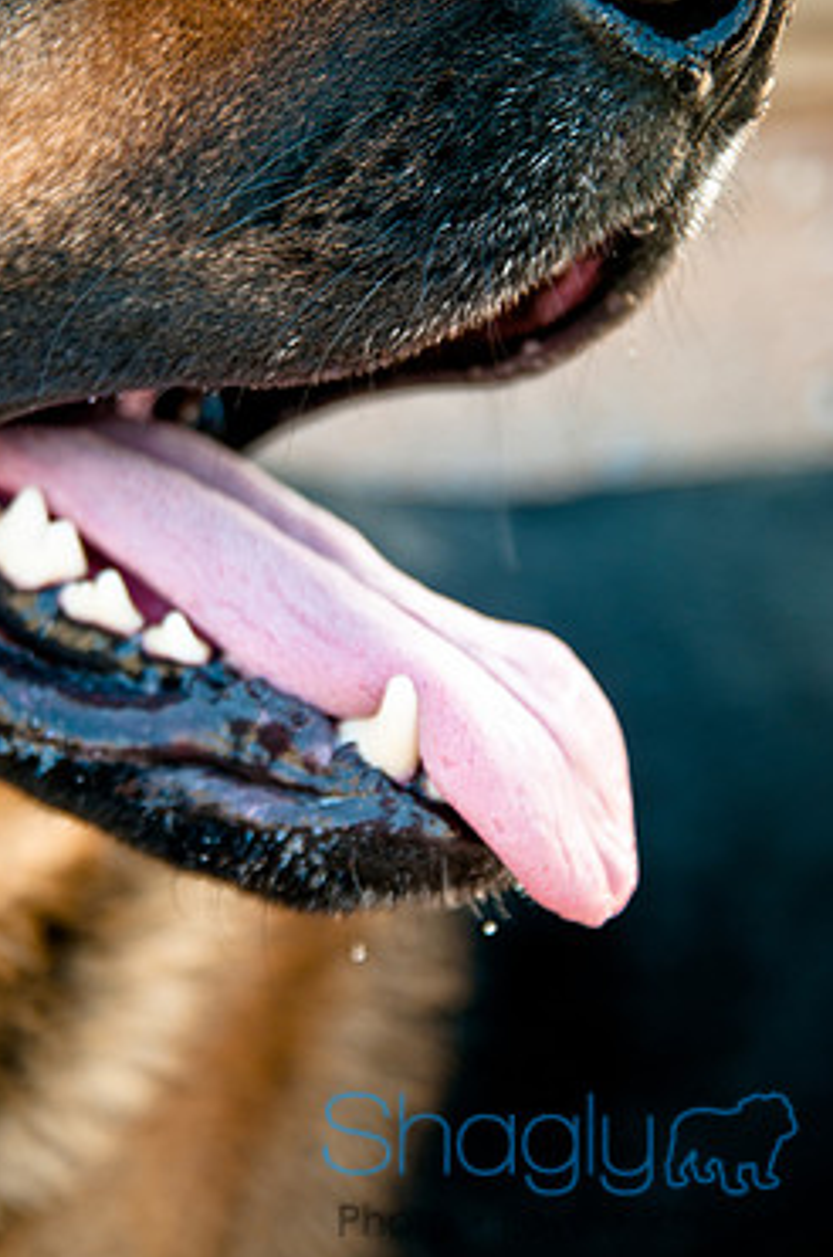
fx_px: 3170
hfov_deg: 15.0
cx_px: 350
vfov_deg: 22.4
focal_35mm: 91
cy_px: 542
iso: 200
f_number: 2.8
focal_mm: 50
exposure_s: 1/160
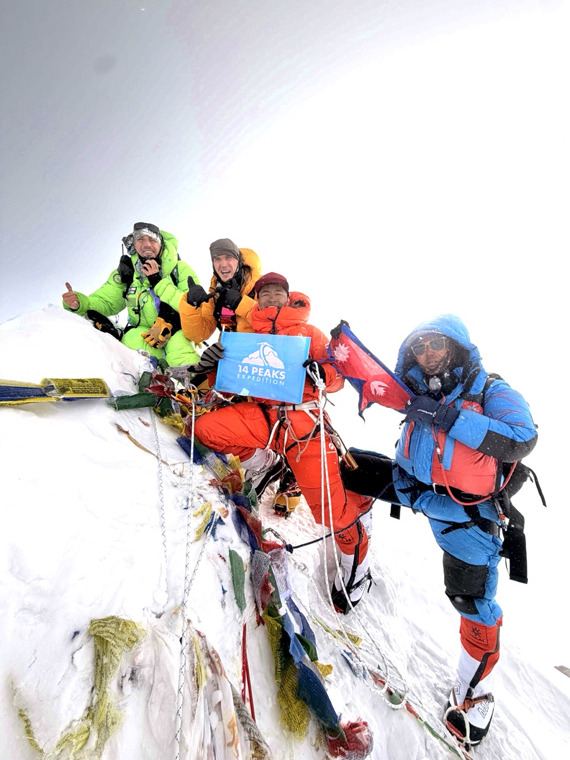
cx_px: 285
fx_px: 307
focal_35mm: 14
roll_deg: -1.0
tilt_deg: +3.8
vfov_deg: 102.1
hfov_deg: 85.7
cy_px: 380
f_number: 2.2
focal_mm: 2.22
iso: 32
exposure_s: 1/3460
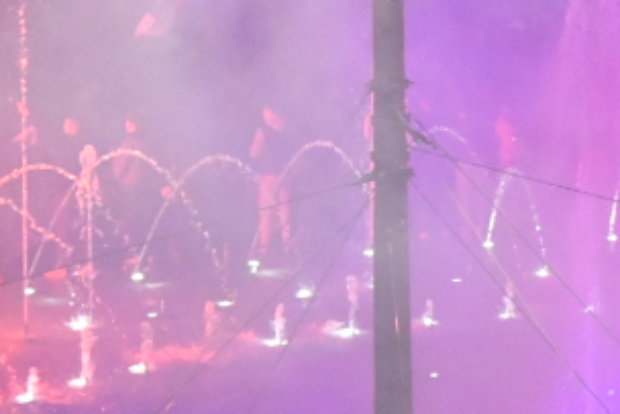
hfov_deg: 3.2
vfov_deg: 2.2
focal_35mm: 639
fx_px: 11010
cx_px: 1010
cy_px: 155
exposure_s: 1/400
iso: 6400
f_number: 4.5
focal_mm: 120
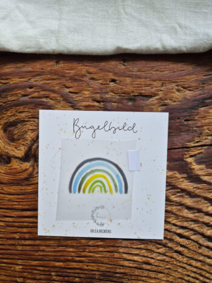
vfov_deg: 73.9
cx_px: 106
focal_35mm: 23
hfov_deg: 58.9
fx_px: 188
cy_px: 142
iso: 100
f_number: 1.8
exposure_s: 1/180
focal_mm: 5.4
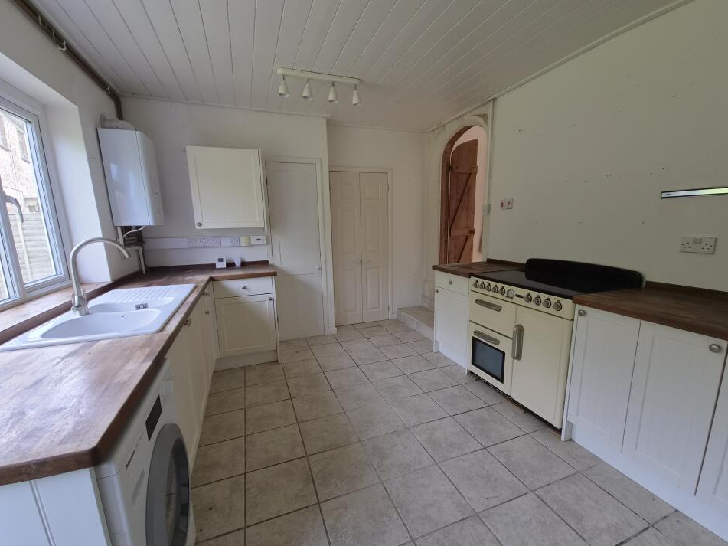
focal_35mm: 14
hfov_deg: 102.1
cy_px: 283
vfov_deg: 85.6
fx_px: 294
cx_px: 371
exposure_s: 1/100
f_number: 2.2
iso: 50
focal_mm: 2.2
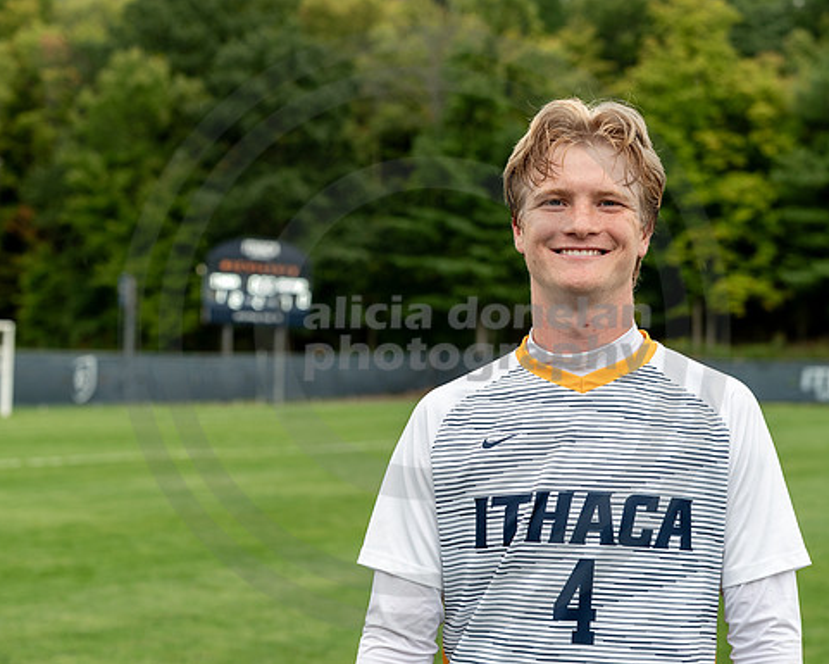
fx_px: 1963
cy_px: 332
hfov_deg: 23.8
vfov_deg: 19.2
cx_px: 424
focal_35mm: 80
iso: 320
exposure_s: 1/320
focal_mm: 70
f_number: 4.5
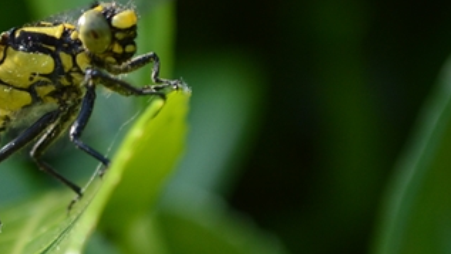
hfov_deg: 10.4
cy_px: 116
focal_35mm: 204
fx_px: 2445
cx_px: -61
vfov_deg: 6.0
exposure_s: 1/250
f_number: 5.6
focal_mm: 55
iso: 400
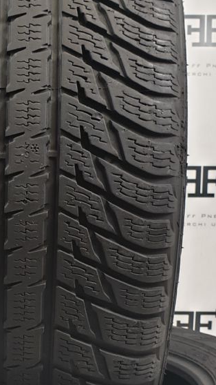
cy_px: 293
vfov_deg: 31.3
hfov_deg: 17.9
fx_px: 672
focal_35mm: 66
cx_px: 13
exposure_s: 1/50
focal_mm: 4.3
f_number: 2.4
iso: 100
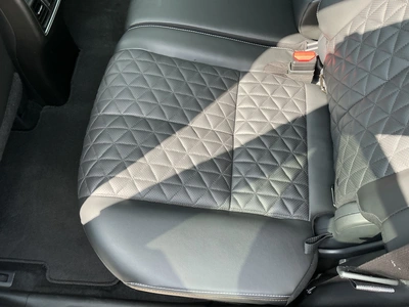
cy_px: 154
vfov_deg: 49.7
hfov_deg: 63.4
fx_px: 331
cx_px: 204
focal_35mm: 28
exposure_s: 1/122
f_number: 1.8
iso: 40
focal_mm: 3
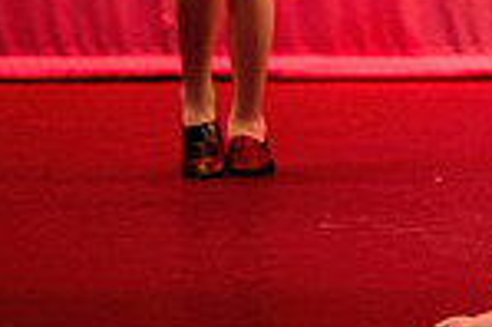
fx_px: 12751
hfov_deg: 2.2
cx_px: 880
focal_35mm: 934
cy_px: -251
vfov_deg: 1.5
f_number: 2.8
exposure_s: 1/320
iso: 1250
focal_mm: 200
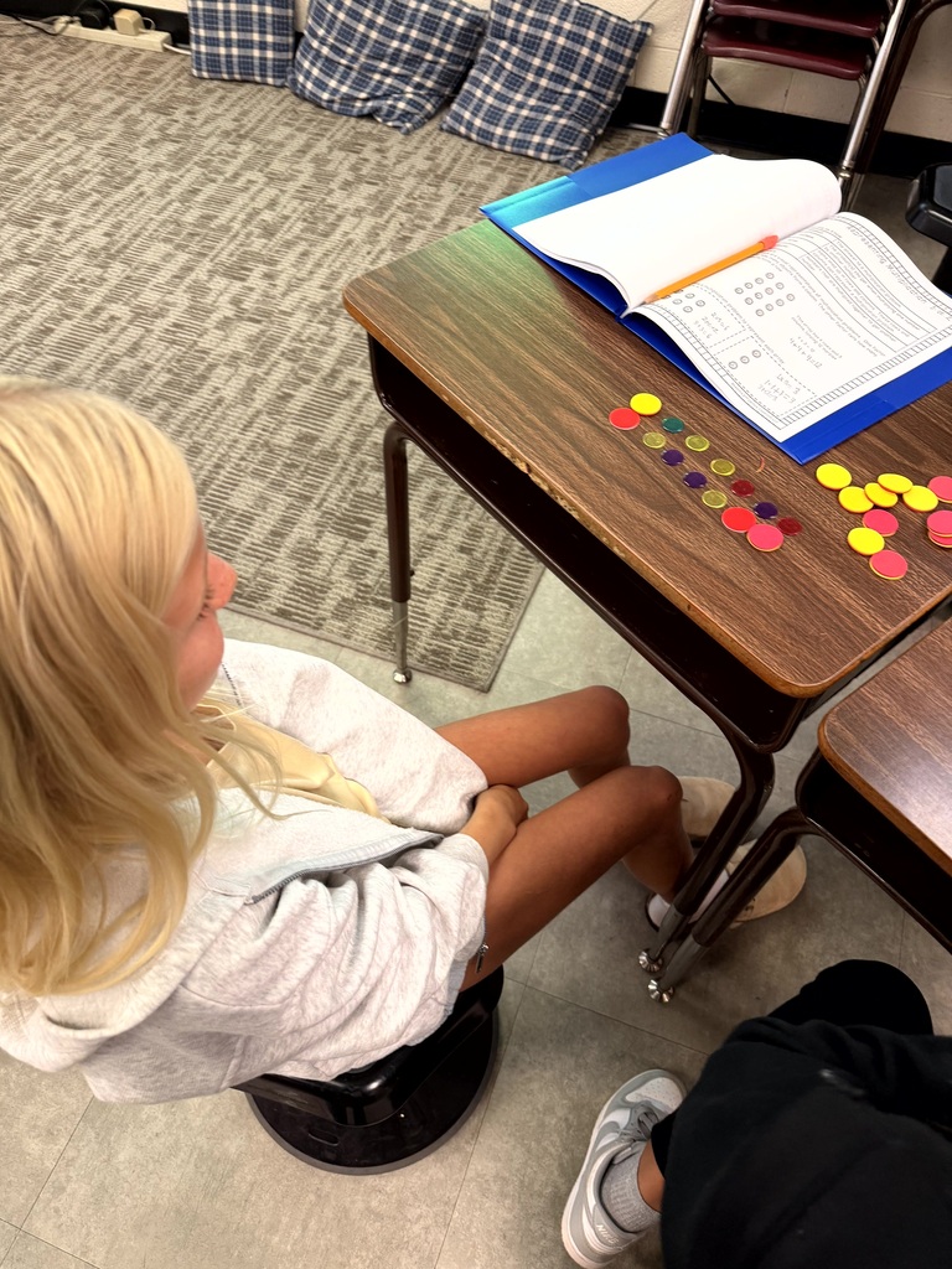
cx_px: 476
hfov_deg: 56.8
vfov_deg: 71.6
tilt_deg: -54.1
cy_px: 634
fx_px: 880
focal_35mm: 24
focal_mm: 6.76
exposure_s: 1/60
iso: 250
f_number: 1.78
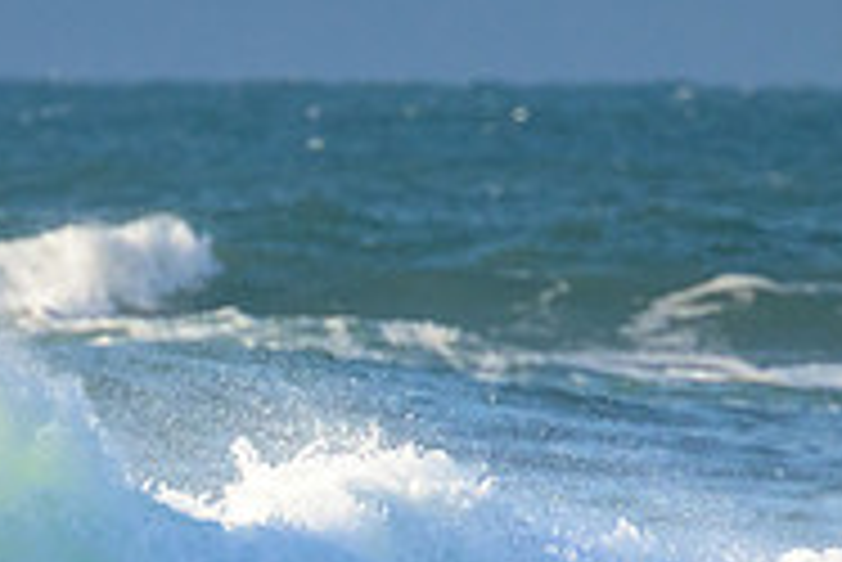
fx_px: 59897
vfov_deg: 0.5
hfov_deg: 0.8
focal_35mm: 2559
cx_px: 117
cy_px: 717
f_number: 11
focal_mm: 800
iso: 2200
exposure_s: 1/2000
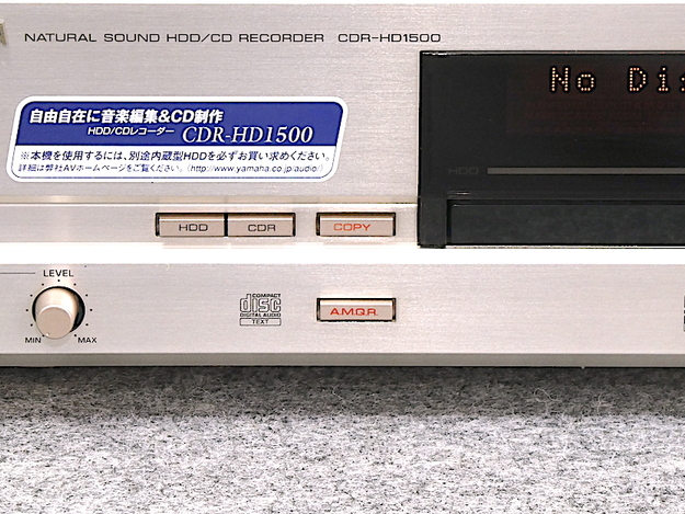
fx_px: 6076
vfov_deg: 4.8
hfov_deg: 6.5
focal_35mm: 307
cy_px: 236
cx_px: 254
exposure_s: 1/4
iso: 200
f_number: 5.6
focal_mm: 35.8
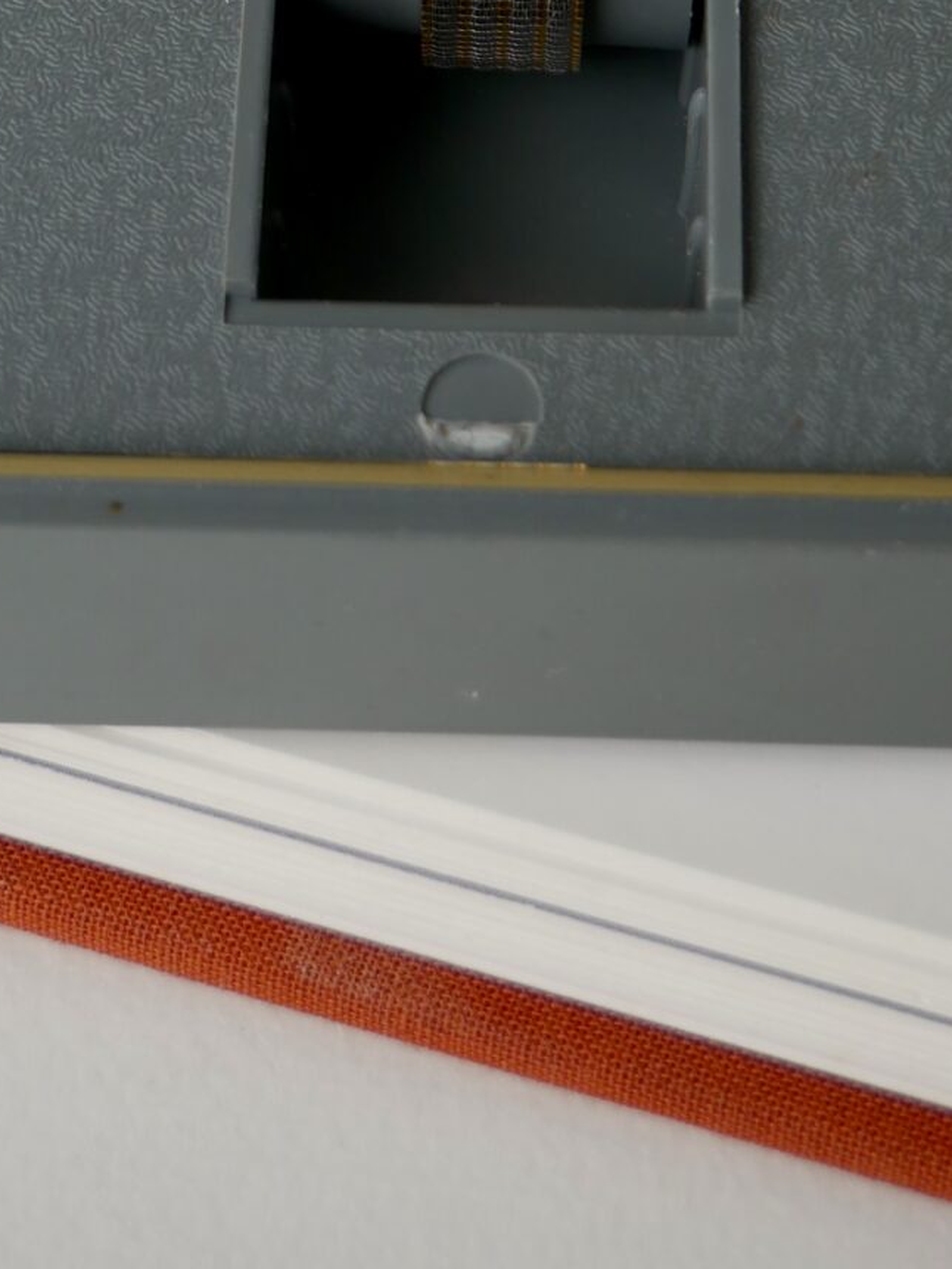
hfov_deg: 12.5
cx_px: 475
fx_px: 4363
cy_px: -594
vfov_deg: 15.4
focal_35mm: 119
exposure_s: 1/200
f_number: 4.1
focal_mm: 20
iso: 200
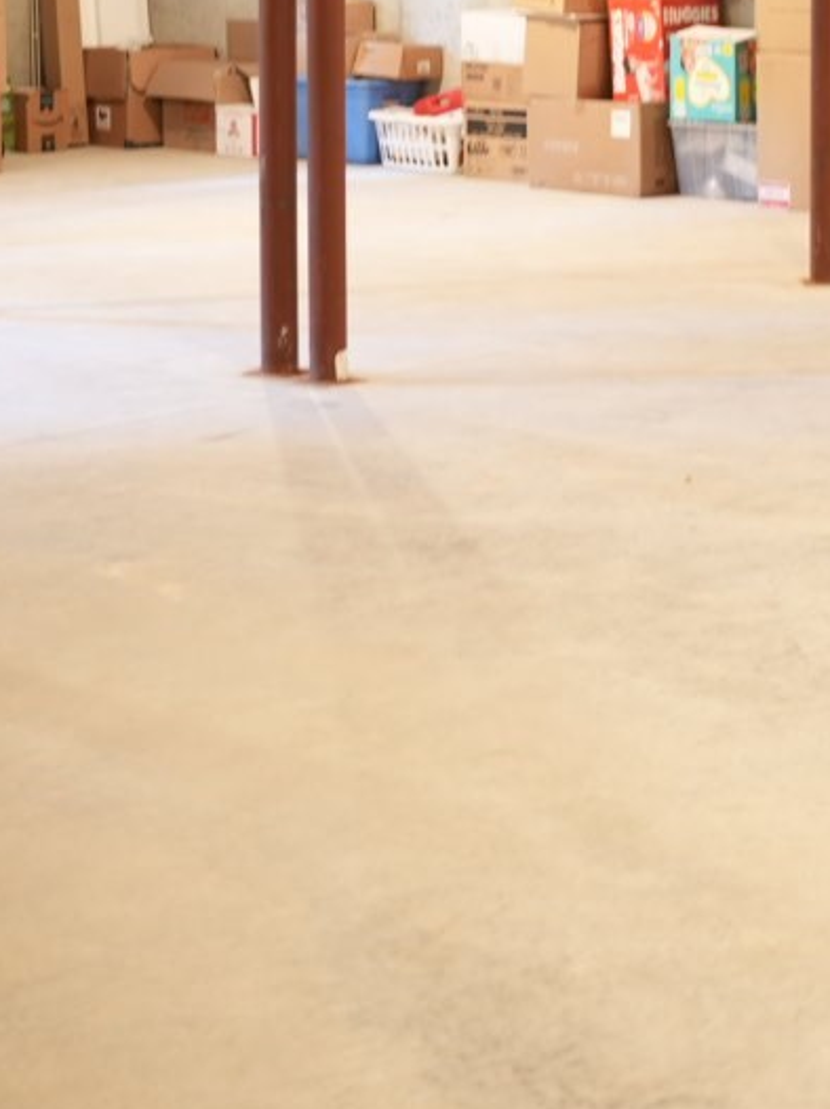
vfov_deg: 25.9
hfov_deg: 19.0
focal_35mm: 71
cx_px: 1119
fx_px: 2272
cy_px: -19
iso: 640
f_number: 2.8
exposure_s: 1/4
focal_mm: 24
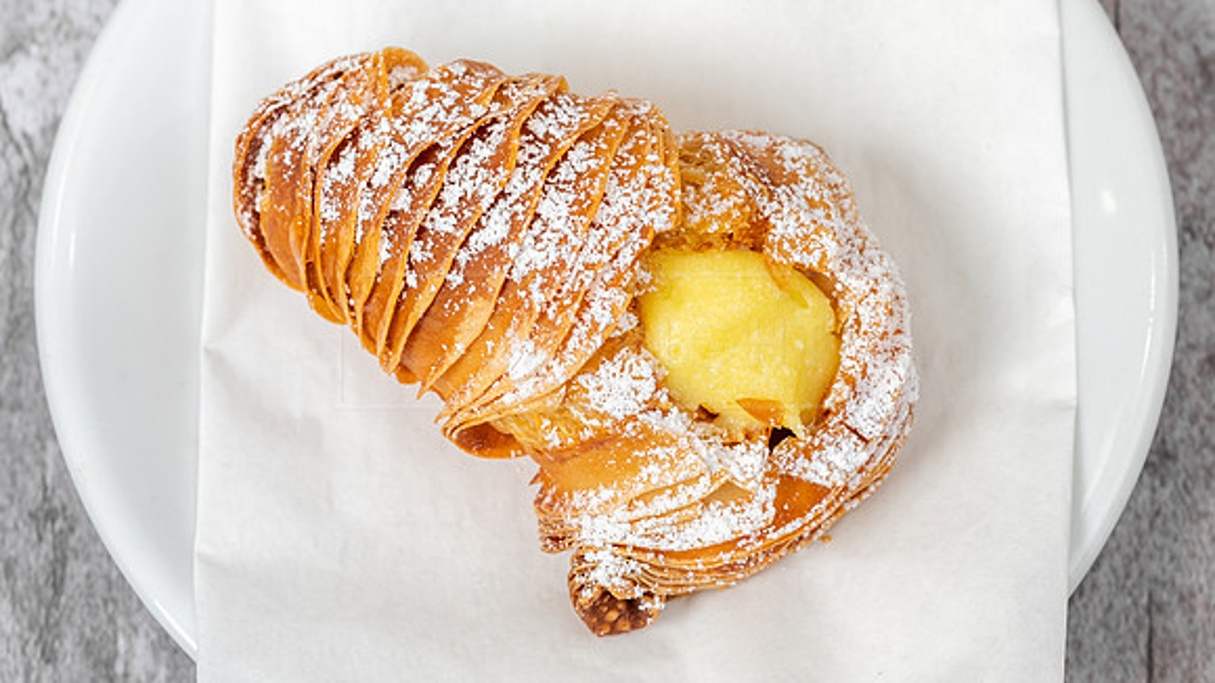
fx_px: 5687
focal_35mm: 177
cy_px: 240
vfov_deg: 6.9
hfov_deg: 12.2
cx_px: 563
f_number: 5.6
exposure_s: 1/50
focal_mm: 85
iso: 160
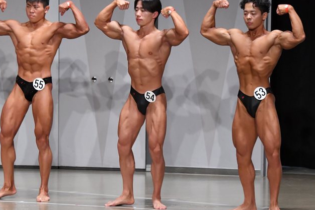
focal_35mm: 250
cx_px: 174
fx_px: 2187
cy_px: 102
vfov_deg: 5.5
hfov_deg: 8.2
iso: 6400
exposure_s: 1/400
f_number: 5.6
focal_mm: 135
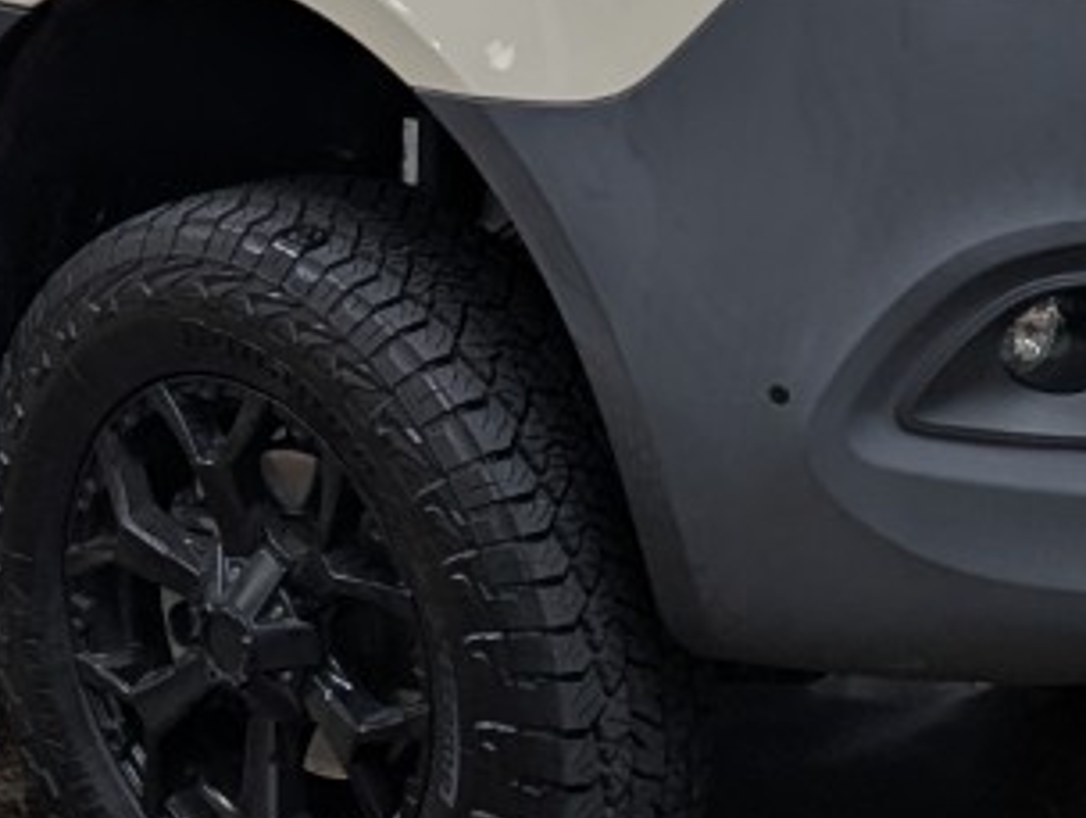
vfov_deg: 12.8
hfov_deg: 17.6
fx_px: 3456
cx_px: 152
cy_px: -432
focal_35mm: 110
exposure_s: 1/104
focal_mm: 6.81
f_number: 1.85
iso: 43
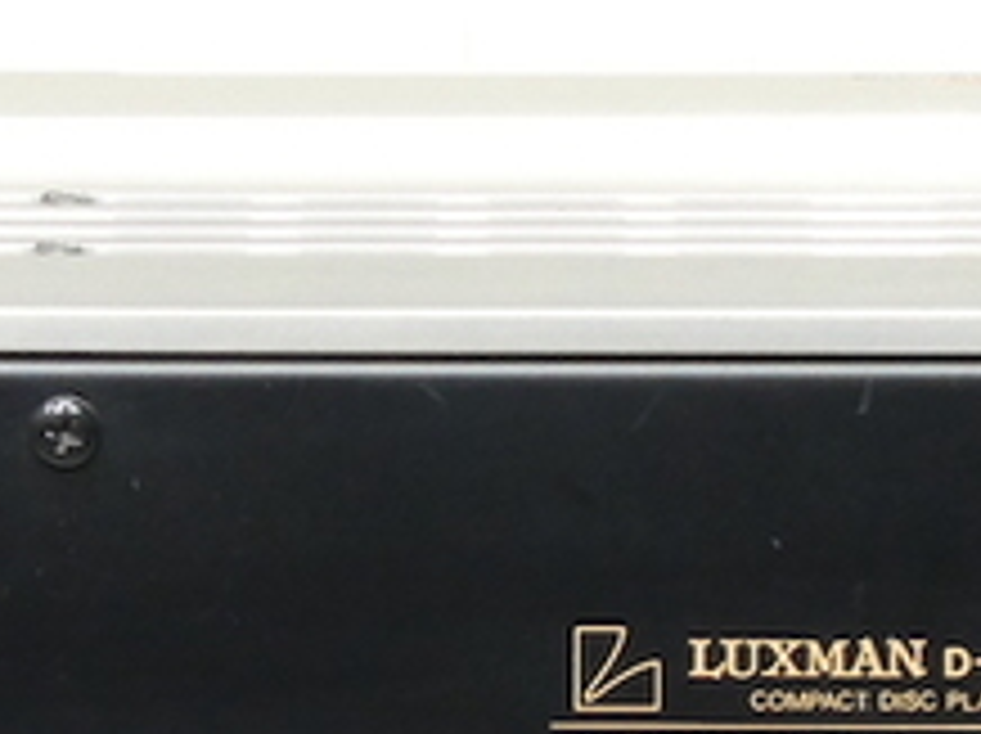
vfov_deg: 2.2
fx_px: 18853
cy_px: 869
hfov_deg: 3.0
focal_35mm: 666
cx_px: 0
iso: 200
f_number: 5.4
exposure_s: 1/2.5
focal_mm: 27.1
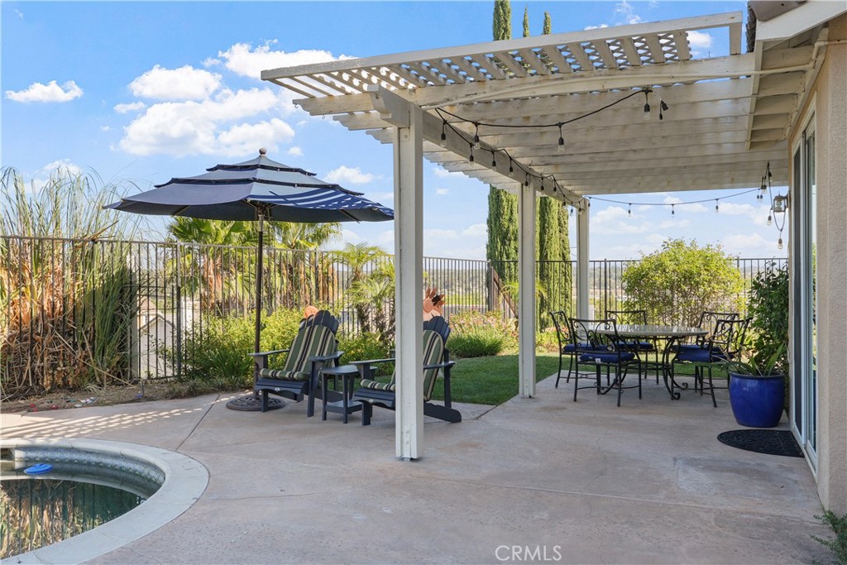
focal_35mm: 30
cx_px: 424
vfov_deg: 44.3
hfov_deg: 62.8
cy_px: 282
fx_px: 694
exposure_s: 1/125
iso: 320
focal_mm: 29.5
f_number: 18
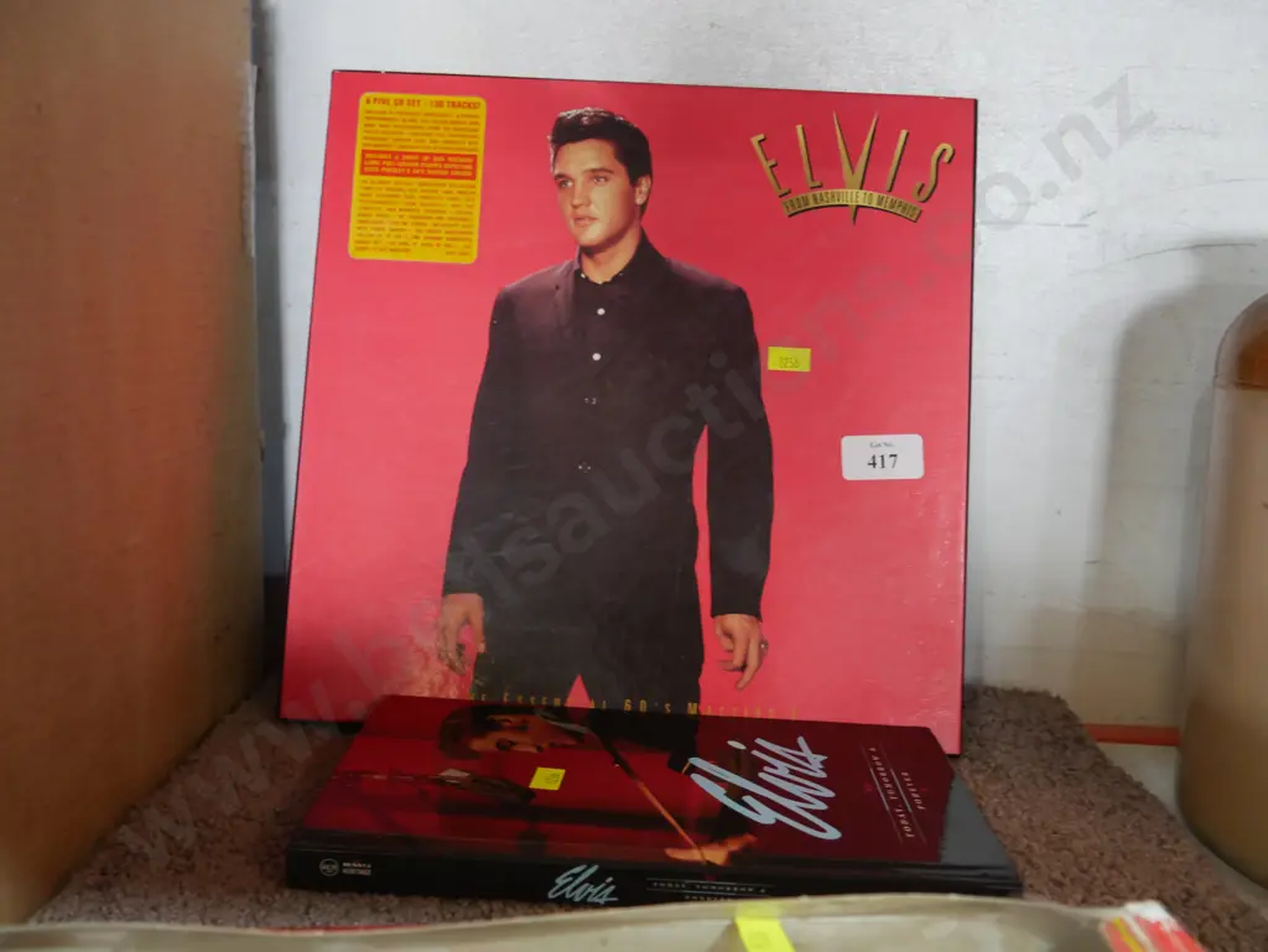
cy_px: 476
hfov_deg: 56.8
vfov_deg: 44.2
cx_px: 634
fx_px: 1173
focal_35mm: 32
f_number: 3.6
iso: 1250
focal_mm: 16
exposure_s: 1/60
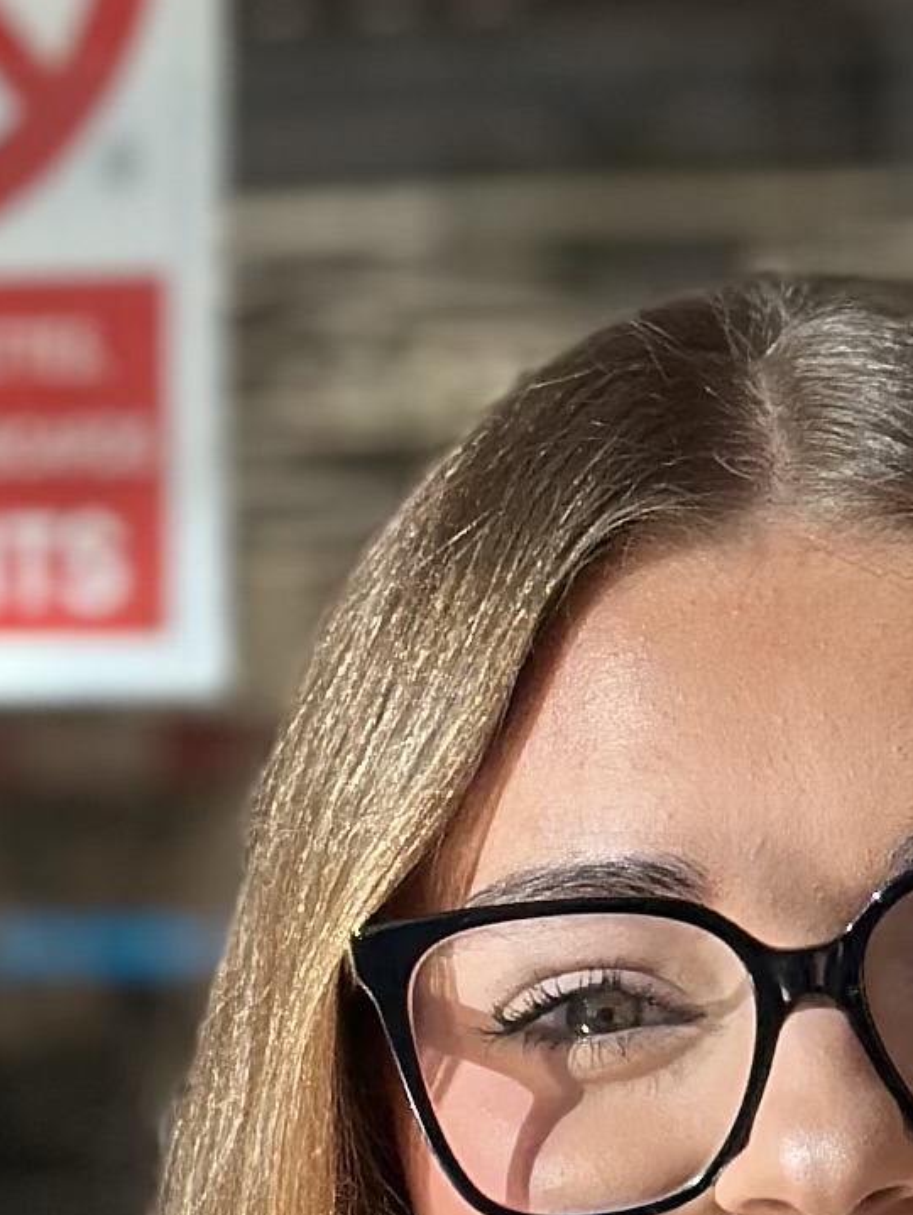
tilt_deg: -1.5
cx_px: 1062
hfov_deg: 5.5
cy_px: 1335
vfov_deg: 7.3
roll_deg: +0.4
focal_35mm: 269
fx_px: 9451
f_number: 1.78
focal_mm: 6.86
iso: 80
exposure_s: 1/1227
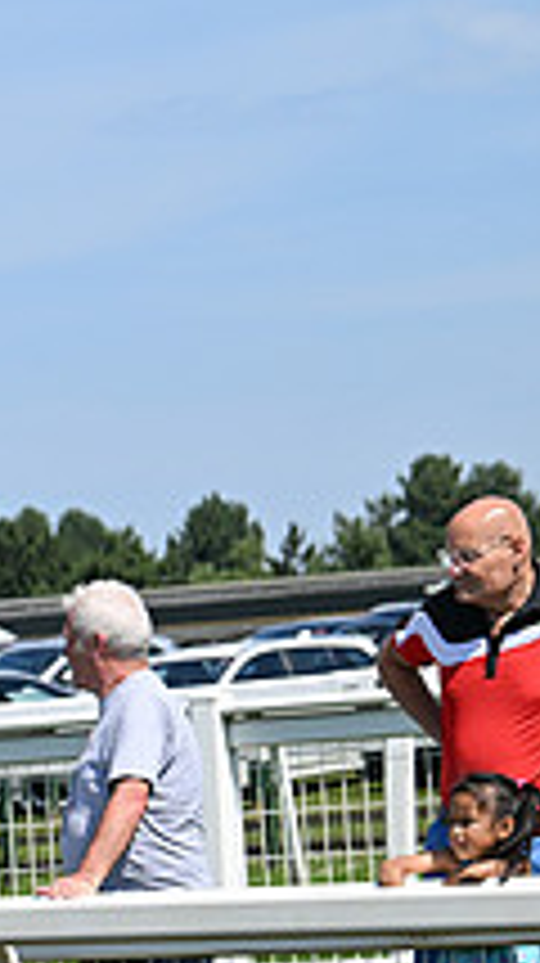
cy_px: 785
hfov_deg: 5.1
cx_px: -724
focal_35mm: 233
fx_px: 5945
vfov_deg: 9.2
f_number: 5.6
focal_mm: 82
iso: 400
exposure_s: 1/3200
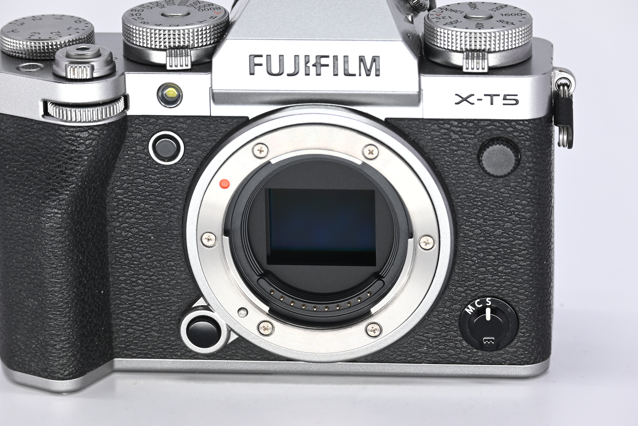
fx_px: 3048
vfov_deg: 8.0
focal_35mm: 172
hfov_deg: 11.9
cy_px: 213
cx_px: 319
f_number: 9
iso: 500
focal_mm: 115
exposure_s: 1/200
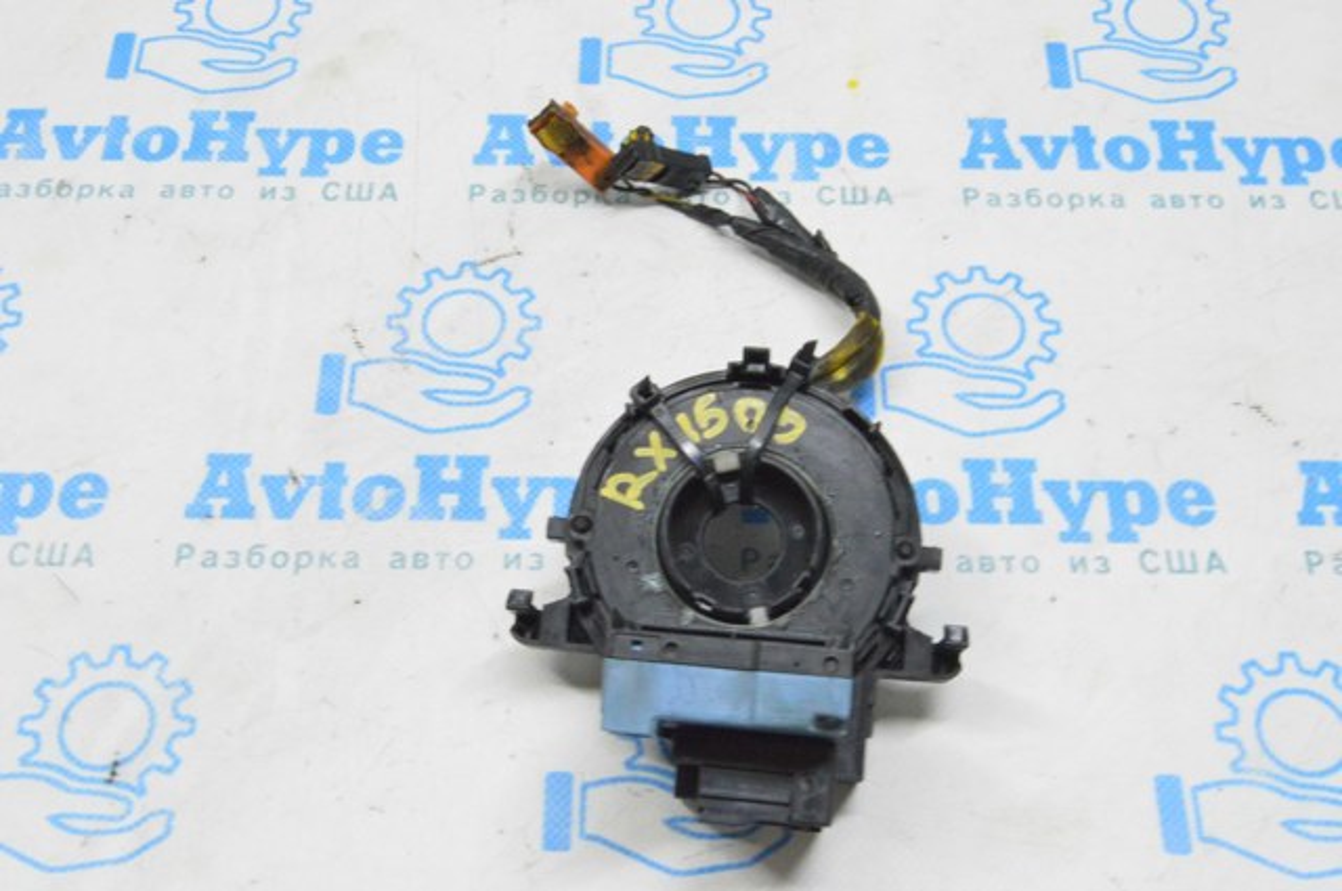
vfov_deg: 28.9
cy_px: 446
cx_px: 671
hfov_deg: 42.4
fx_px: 1731
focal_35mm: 46
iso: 6400
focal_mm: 31
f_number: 20
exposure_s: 1/15
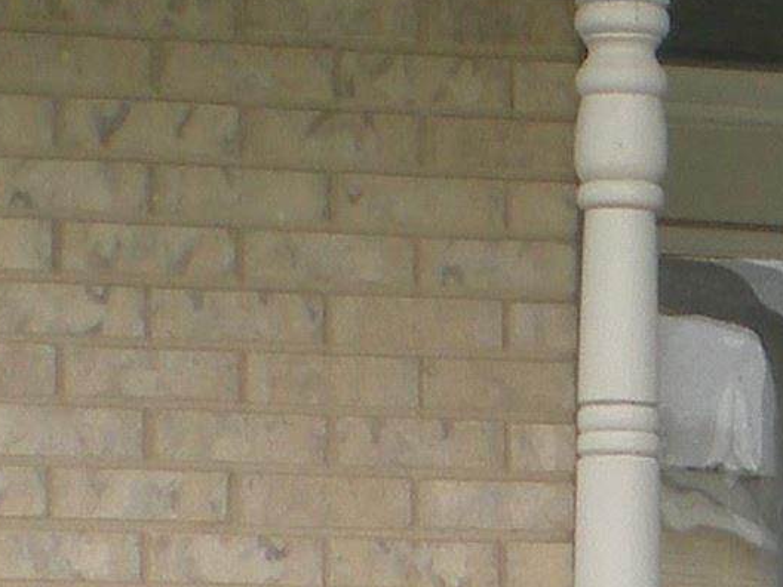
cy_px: 1168
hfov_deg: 8.7
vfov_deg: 6.5
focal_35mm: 221
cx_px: 1215
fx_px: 4999
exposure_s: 1/178
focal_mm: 6.3
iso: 89
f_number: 4.6
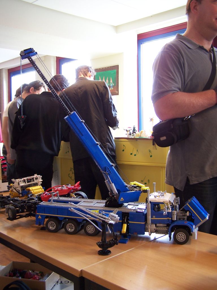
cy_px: 145
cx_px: 108
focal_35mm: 38
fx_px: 318
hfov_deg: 37.7
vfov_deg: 49.0
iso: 80
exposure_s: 1/6
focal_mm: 6.3
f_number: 2.8
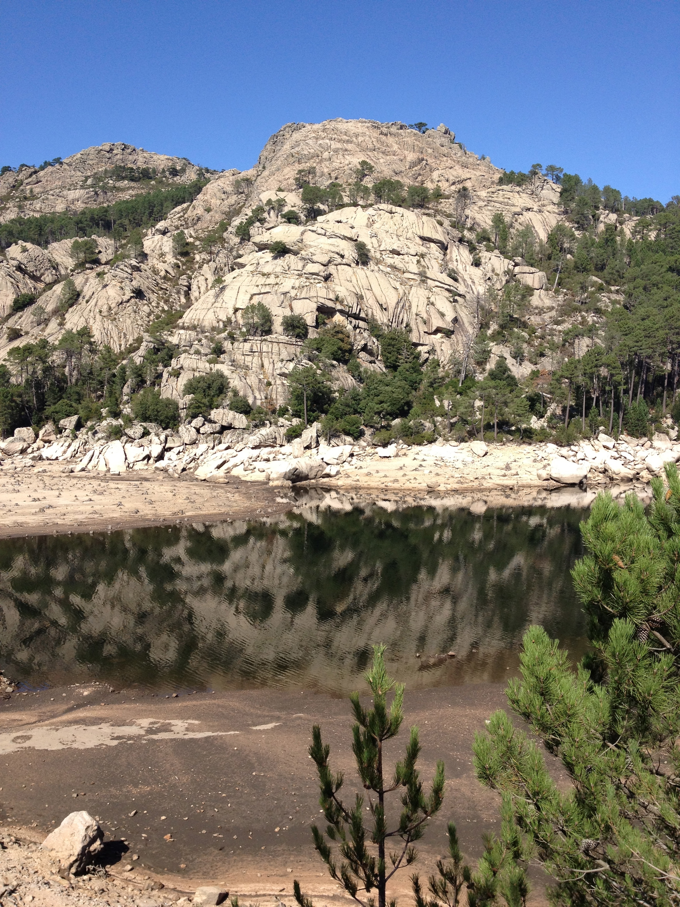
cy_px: 454
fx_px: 917
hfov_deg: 40.7
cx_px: 340
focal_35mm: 35
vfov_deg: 52.6
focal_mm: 4.28
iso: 64
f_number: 2.4
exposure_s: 1/1284
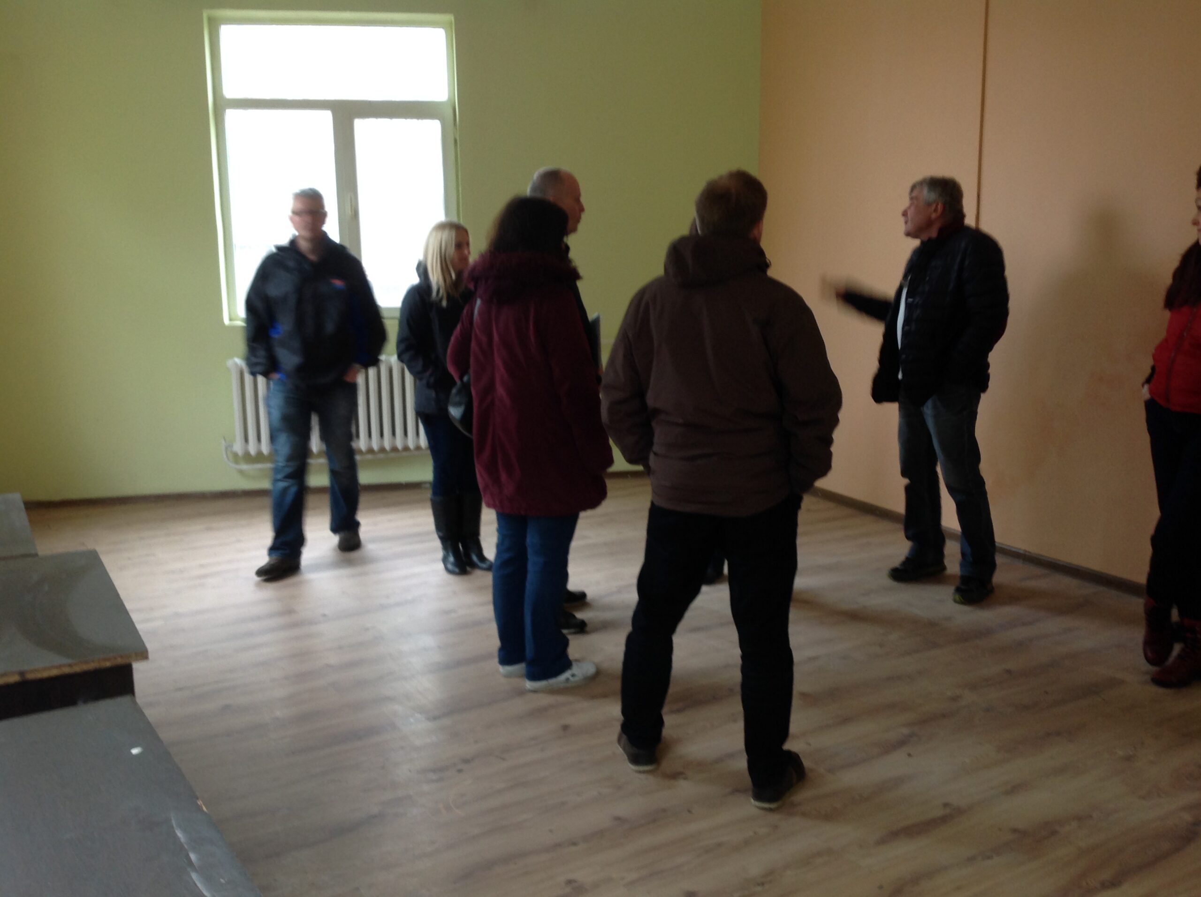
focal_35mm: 35
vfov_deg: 40.6
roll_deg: +1.2
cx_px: 600
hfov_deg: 52.7
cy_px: 448
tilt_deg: -9.4
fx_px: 1213
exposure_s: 1/15
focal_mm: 4.28
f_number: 2.4
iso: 80
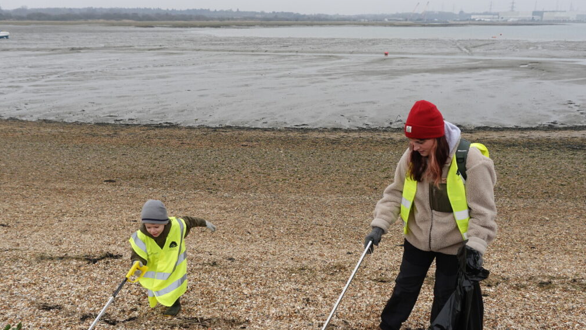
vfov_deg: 37.7
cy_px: 195
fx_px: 482
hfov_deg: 62.6
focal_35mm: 31
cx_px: 297
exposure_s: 1/400
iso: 125
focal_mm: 10.85
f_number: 3.2
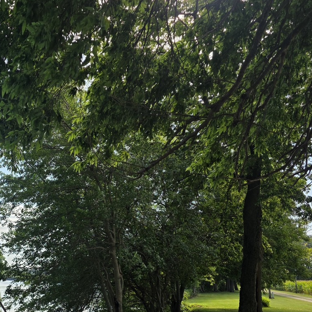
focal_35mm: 39
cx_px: 78
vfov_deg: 42.6
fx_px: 398
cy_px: 192
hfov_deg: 41.6
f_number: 1.7
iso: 80
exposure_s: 1/4237
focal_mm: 6.3
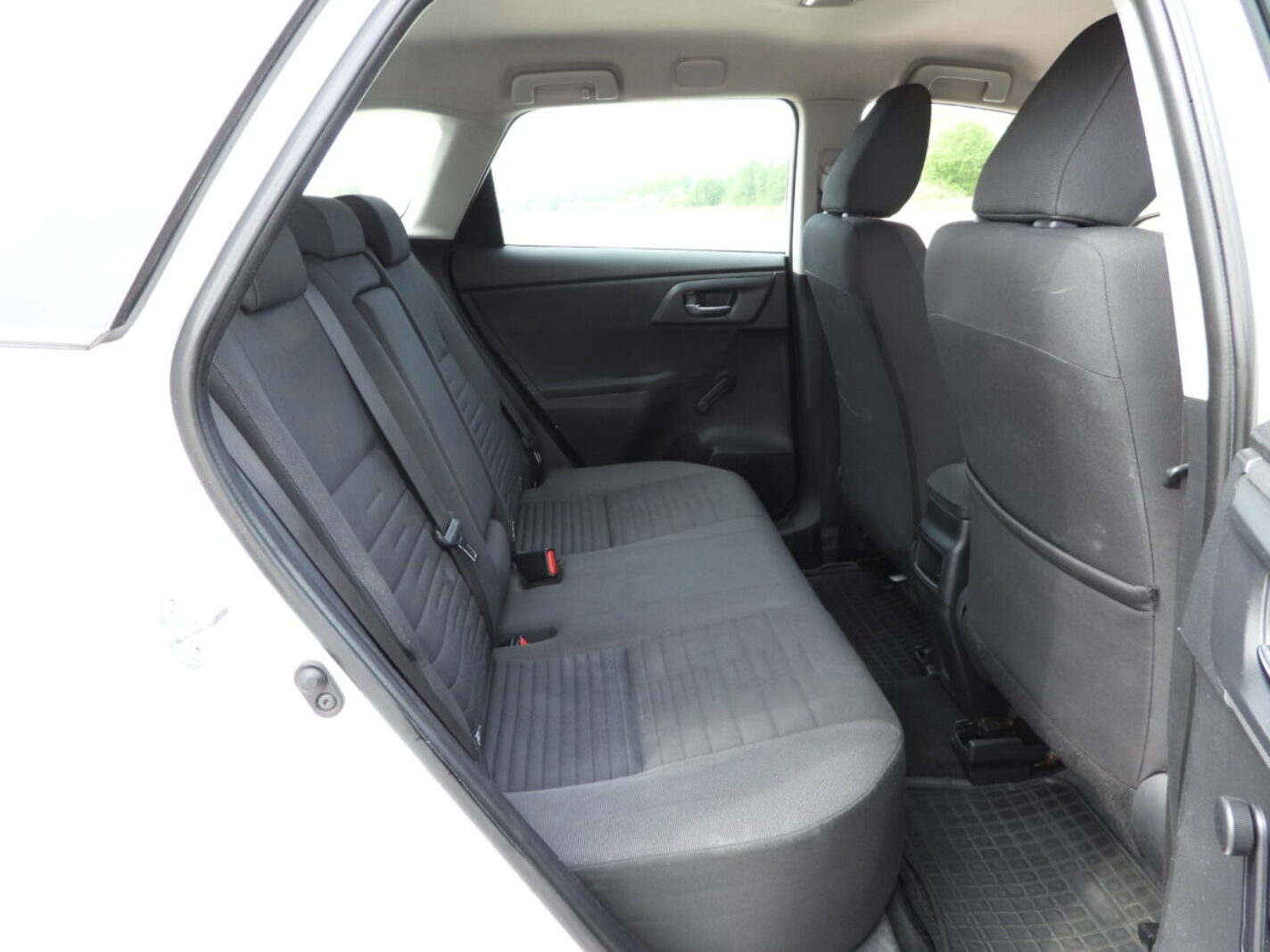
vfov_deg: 56.8
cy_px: 476
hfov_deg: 71.6
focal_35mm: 24
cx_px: 635
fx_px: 881
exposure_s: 1/100
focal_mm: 4.3
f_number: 2.8
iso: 100
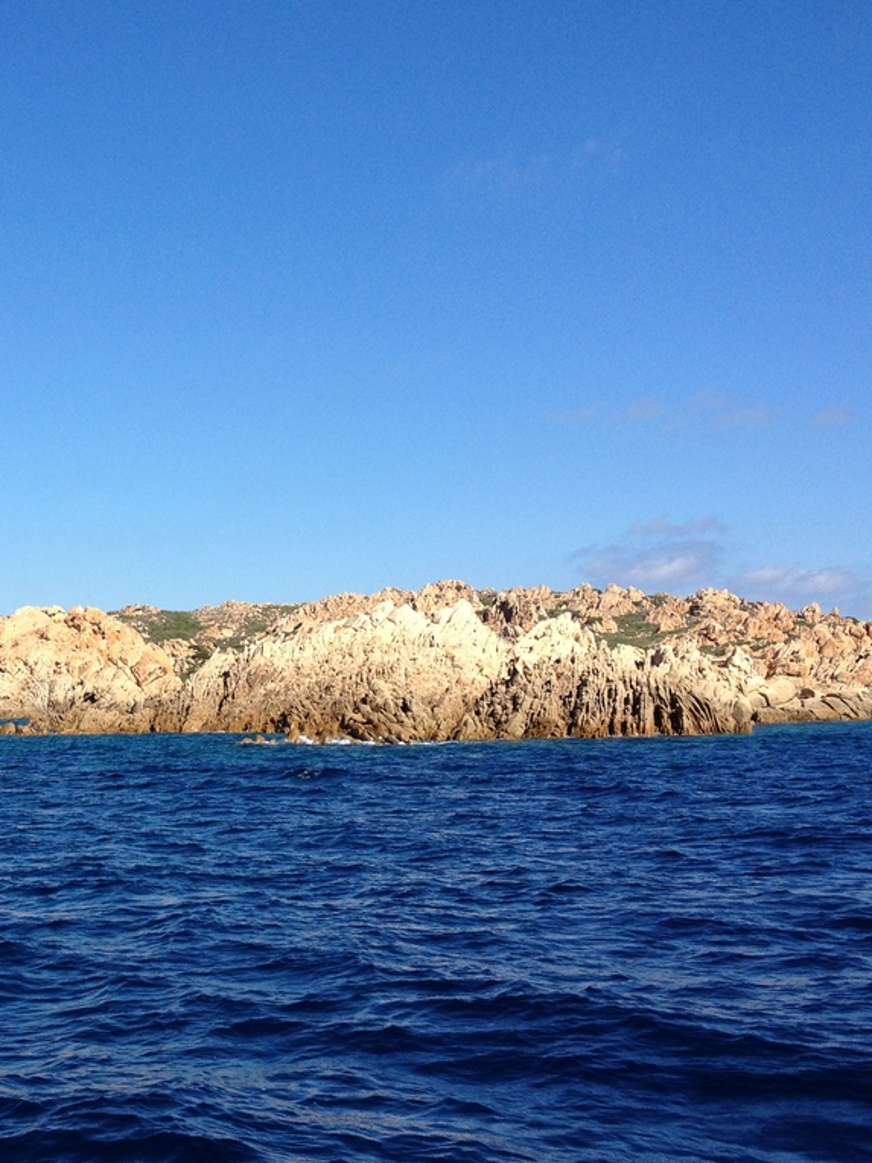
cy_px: 568
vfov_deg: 34.9
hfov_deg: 26.0
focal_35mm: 55
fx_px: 1847
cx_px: 145
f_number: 2.4
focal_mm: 4.28
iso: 64
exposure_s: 1/1672
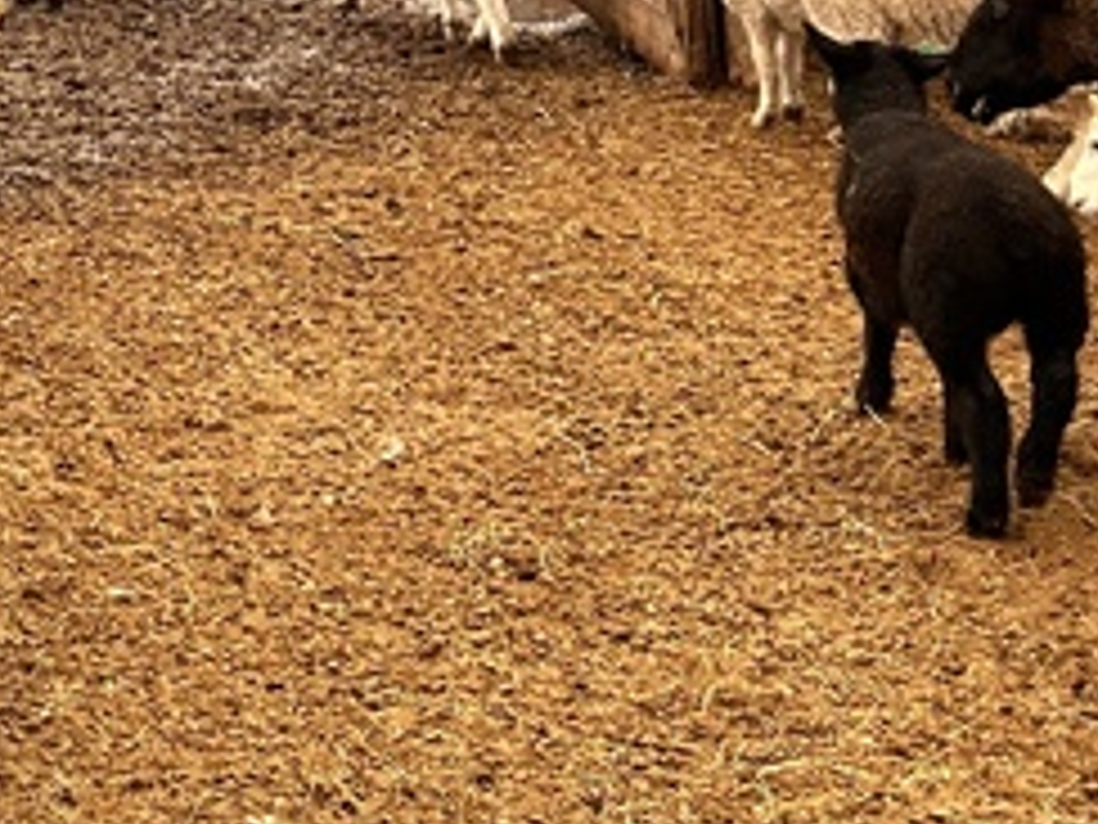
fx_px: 3457
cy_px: -477
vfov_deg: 12.8
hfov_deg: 16.0
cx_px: -706
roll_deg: +3.3
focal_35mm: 109
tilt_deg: -4.8
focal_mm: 5.7
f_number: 1.5
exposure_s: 1/339
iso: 50
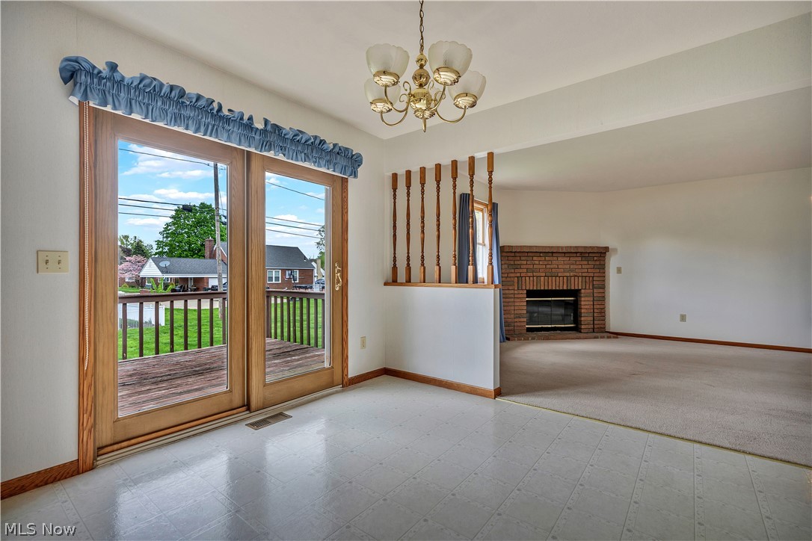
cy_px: 270
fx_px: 361
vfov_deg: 73.7
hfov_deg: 96.7
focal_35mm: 16
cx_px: 406
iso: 400
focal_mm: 16
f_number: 4
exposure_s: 1/200
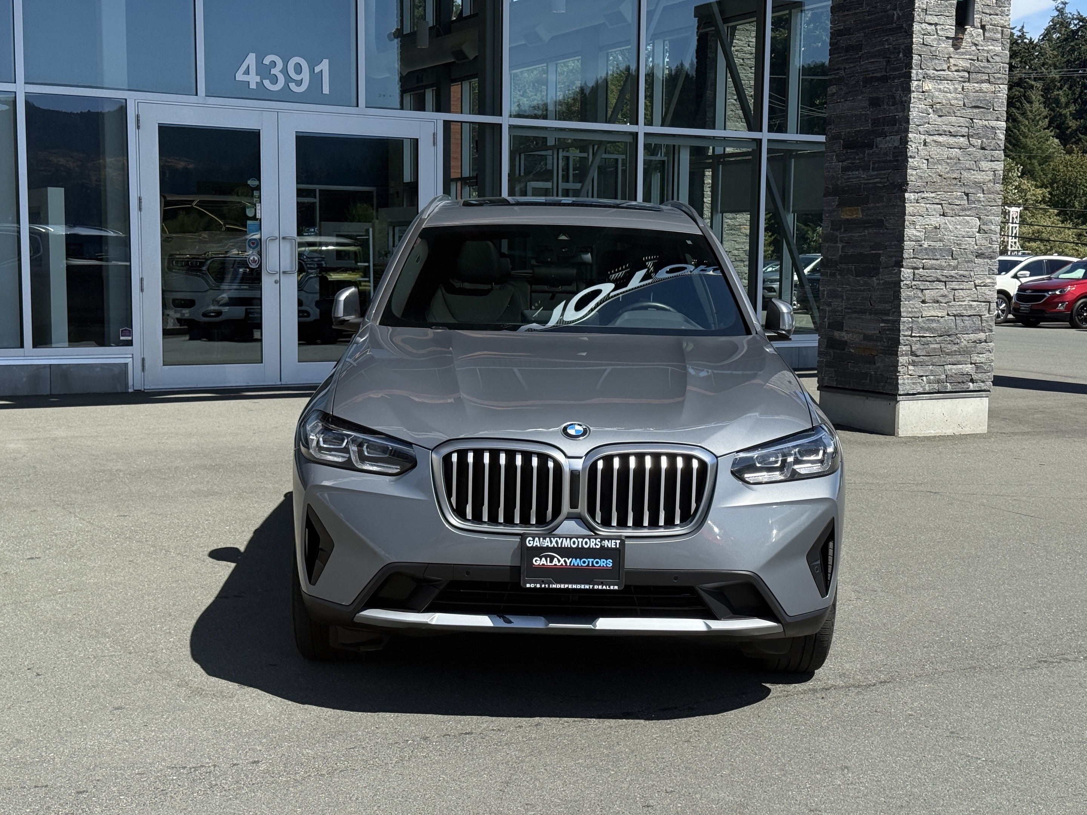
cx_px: 544
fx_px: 1507
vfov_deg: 30.3
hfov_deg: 39.7
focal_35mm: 48
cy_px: 408
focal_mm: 6.76
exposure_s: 1/4329
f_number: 1.78
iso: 100
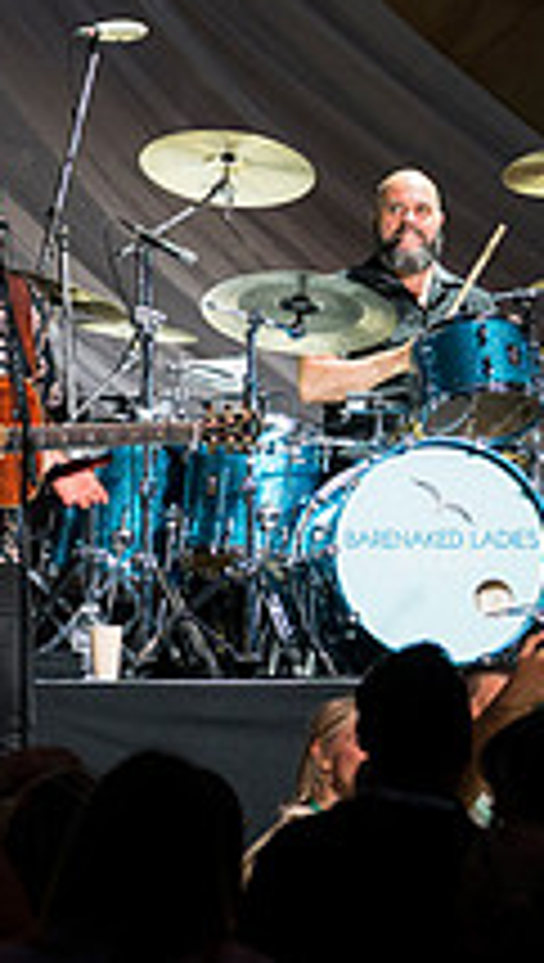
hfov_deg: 4.1
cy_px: 529
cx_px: -173
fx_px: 7637
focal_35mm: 299
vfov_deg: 7.2
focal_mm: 69
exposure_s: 1/160
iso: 500
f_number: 2.8
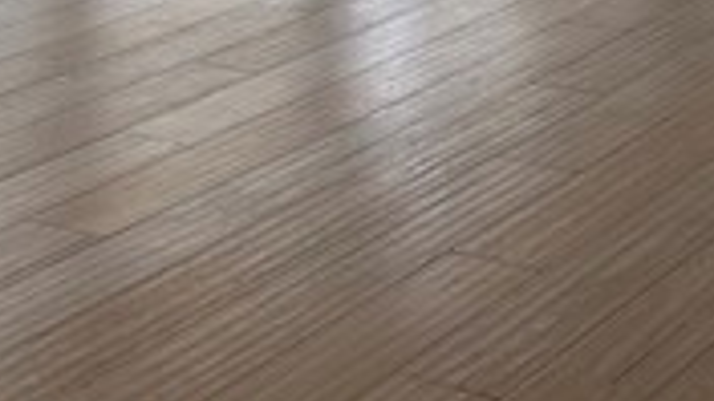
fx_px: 1950
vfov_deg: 10.6
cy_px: -458
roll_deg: -0.5
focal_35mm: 103
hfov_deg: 19.9
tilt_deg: -2.7
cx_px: 779
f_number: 1.6
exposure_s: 1/214
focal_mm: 5.1
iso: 40
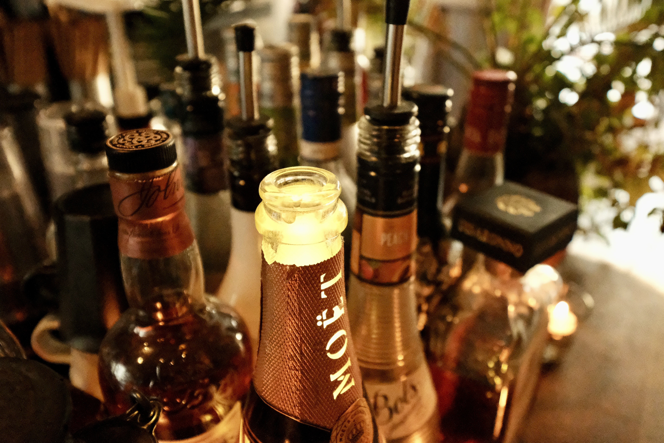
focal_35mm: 29
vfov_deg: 45.0
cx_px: 332
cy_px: 222
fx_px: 535
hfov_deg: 63.7
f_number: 4
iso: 25600
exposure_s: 1/500
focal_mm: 19.1
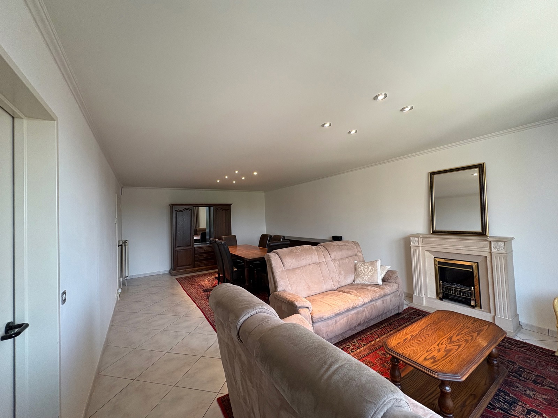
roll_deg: +3.0
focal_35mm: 14
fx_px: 226
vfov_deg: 85.7
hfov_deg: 102.1
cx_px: 279
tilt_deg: +2.8
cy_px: 209
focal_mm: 2.22
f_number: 2.2
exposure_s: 1/50
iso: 160
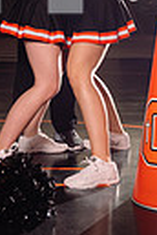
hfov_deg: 13.0
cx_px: 31
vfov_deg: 16.7
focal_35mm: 105
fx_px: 687
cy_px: -169
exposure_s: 1/200
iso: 200
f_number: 7.1
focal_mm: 30
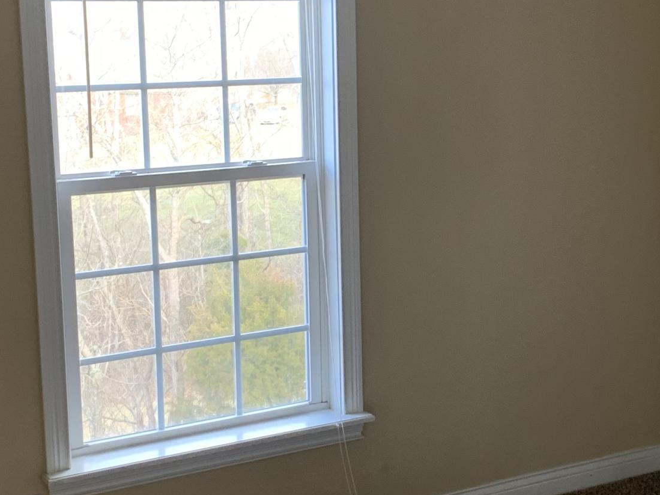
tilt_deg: -8.1
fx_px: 1354
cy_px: 232
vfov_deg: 20.7
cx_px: 401
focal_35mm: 71
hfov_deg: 27.3
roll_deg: +0.2
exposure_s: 1/60
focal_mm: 4.25
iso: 100
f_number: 1.8
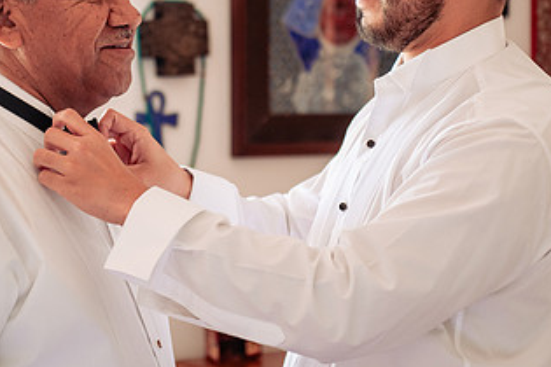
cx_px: 210
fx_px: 2127
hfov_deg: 14.7
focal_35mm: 139
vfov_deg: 9.8
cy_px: 78
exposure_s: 1/160
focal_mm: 70
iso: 800
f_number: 3.5
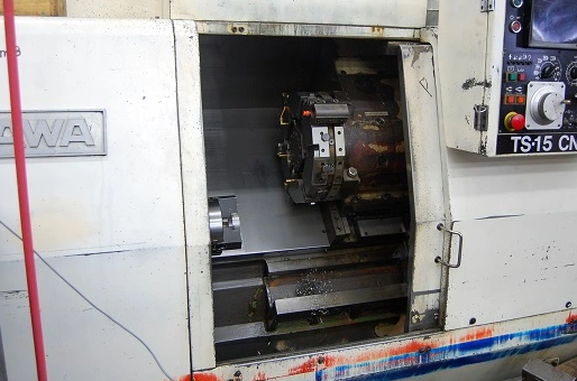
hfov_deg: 54.5
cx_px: 314
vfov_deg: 37.6
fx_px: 560
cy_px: 174
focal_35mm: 35
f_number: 3.8
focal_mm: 20
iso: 400
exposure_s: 1/50
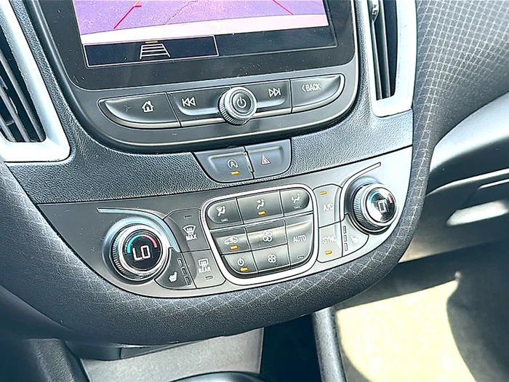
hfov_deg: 42.1
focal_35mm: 45
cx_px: 254
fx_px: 662
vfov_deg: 32.2
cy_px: 191
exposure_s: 1/106
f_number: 1.78
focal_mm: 6.86
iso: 64
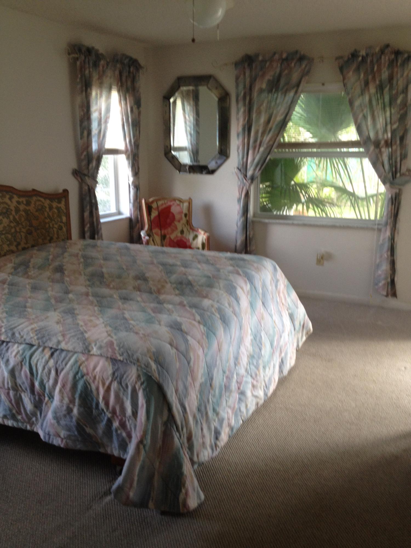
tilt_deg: -14.3
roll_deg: +0.1
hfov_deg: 40.7
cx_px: 206
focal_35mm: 35
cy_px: 274
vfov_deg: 52.6
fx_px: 554
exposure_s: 1/20
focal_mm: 4.28
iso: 80
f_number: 2.4
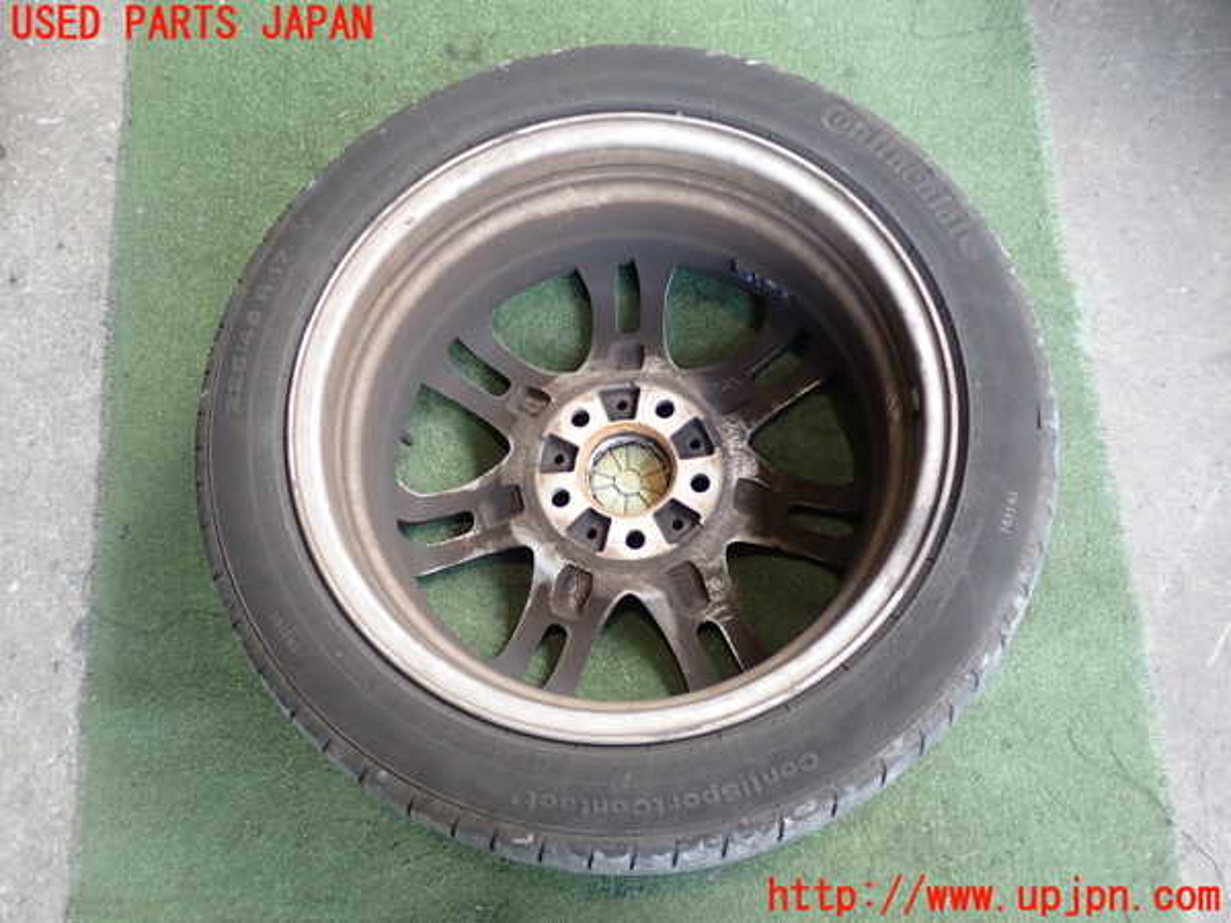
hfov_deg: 51.4
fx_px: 1280
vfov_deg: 39.7
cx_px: 616
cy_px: 462
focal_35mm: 36
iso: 200
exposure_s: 1/50
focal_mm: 6.37
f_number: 2.5
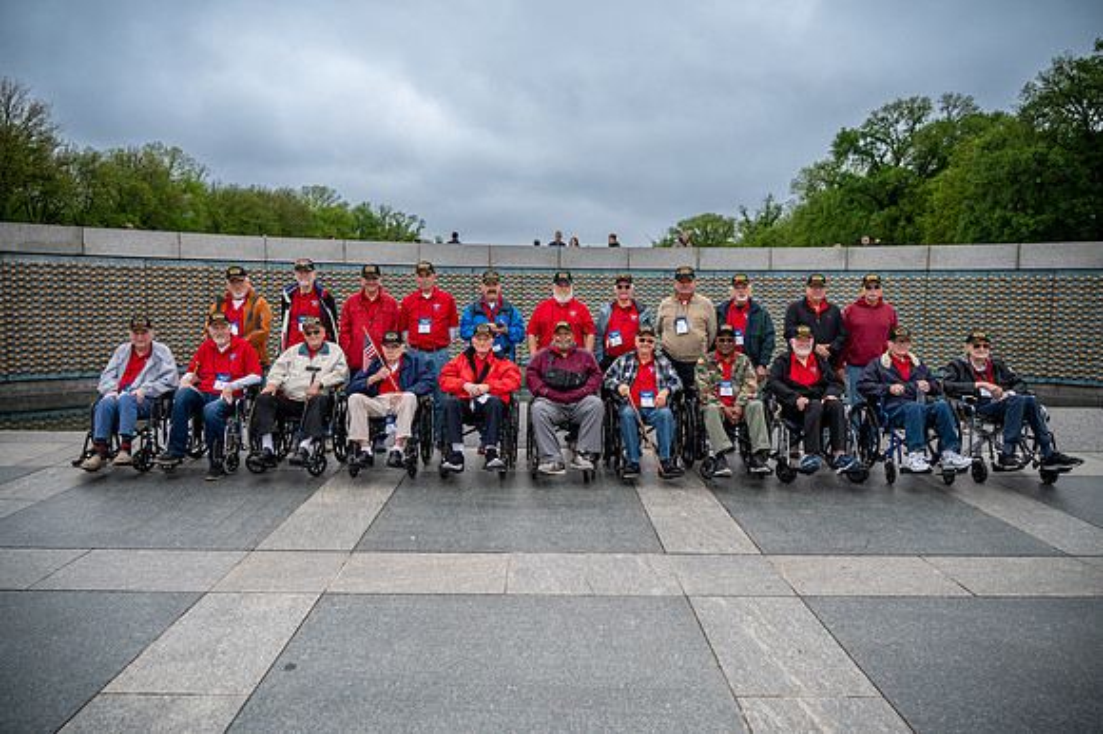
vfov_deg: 53.1
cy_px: 367
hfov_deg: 73.8
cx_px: 552
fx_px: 735
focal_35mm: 24
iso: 160
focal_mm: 24
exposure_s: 1/800
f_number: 4
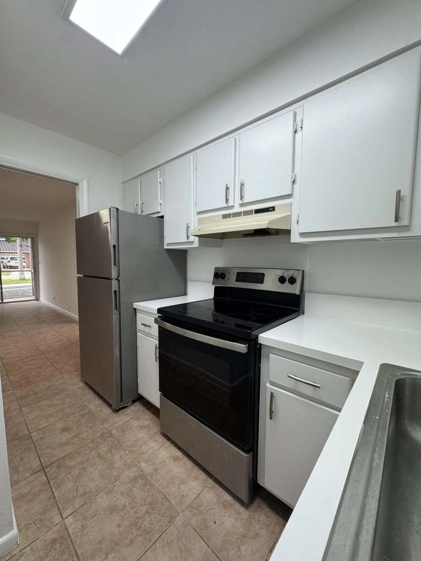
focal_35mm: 14
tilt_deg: -4.7
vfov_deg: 102.1
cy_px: 280
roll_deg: +0.1
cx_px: 210
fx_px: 227
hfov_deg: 85.7
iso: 125
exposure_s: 1/120
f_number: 2.2
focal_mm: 2.22
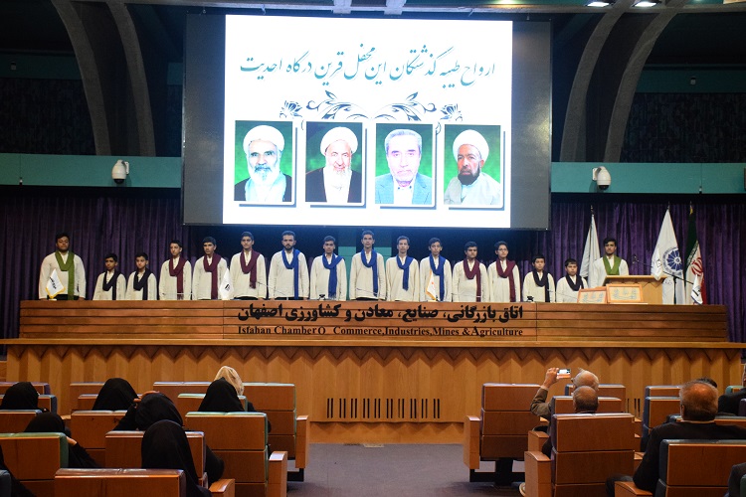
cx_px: 373
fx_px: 1057
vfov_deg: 26.5
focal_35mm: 51
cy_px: 248
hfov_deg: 38.9
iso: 4000
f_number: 5.6
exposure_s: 1/125
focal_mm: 34
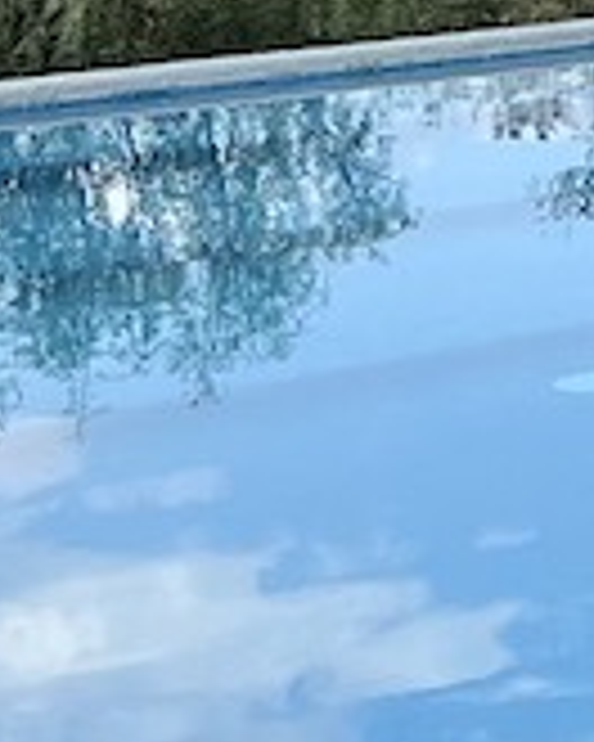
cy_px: -337
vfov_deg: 9.6
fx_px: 4329
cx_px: 2106
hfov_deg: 6.7
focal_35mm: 197
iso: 50
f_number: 1.5
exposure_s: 1/2994
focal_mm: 5.7
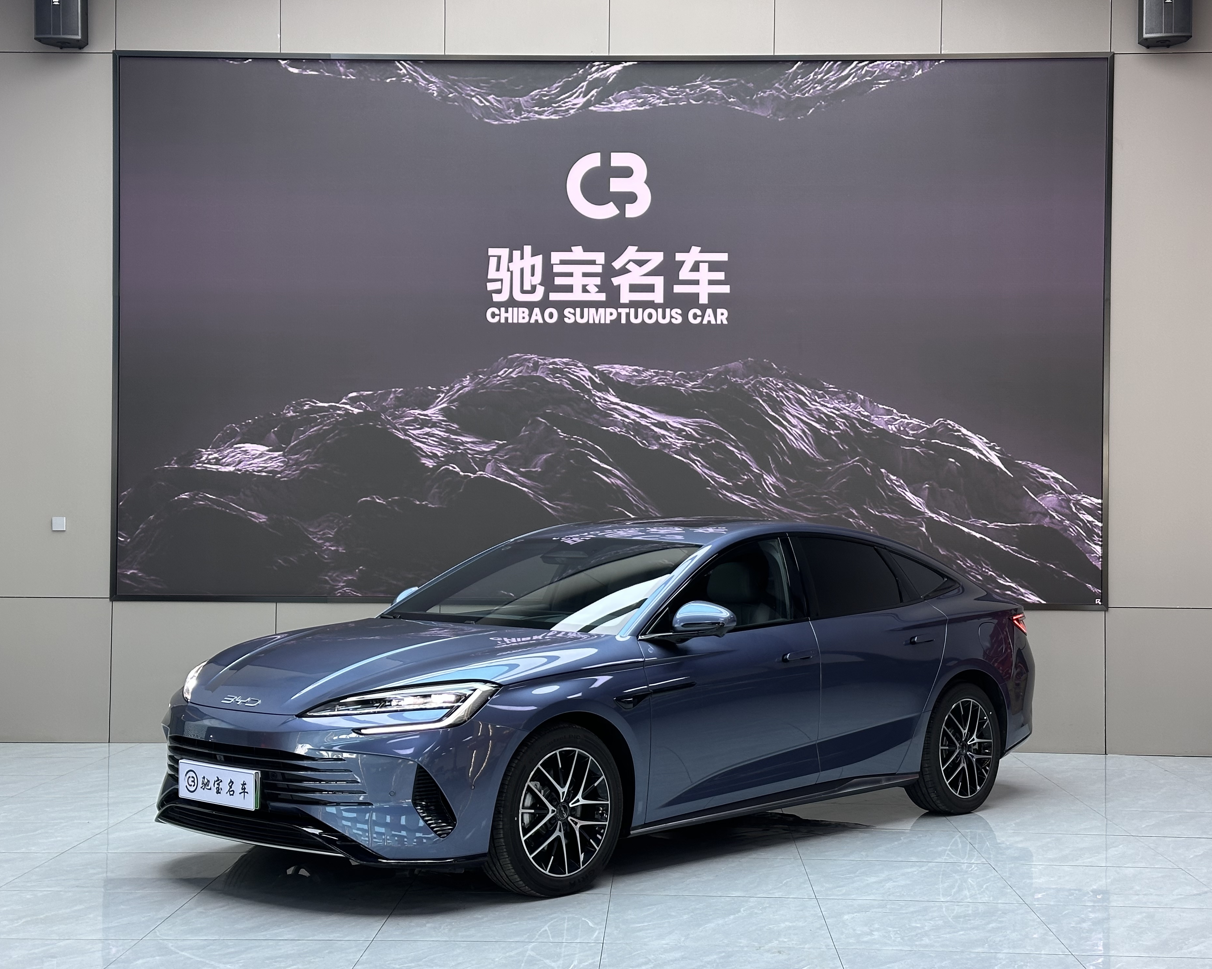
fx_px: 1829
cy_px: 480
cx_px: 611
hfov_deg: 36.7
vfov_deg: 29.7
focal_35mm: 51
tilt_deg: +0.4
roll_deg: -0.8
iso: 64
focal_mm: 6.86
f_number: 1.78
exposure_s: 1/50
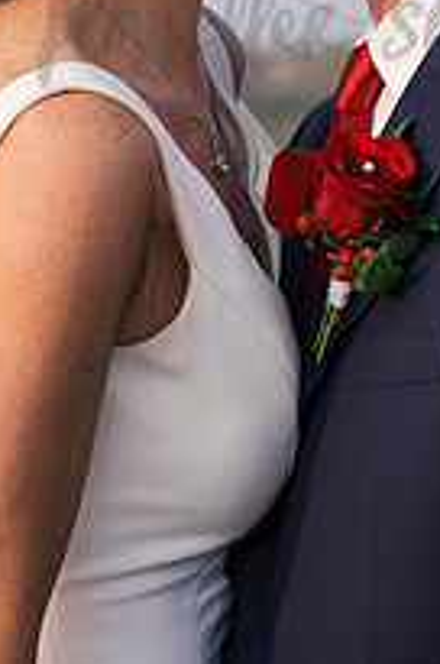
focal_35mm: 110
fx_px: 2023
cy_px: 13
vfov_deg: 18.2
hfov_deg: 12.4
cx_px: 191
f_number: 2.8
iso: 125
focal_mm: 50
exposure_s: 1/1250
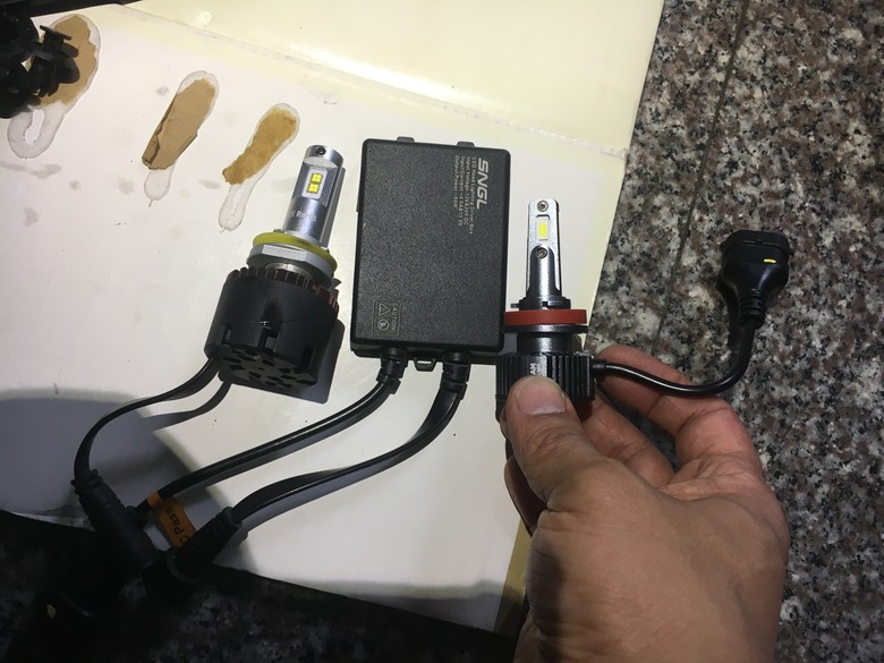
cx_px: 442
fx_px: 741
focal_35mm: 29
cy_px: 332
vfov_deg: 48.2
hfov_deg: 61.7
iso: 50
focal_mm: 4.15
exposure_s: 1/30
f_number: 2.2
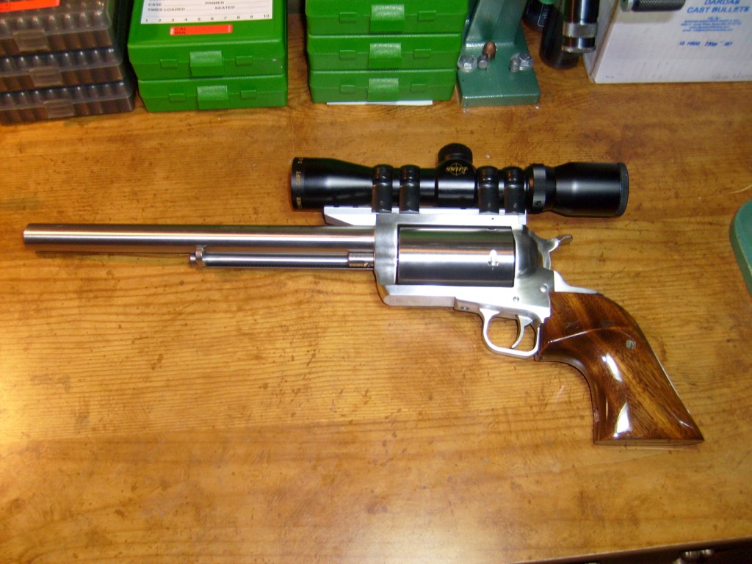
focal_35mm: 35
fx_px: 760
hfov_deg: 52.6
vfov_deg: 40.7
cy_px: 282
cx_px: 376
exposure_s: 1/45
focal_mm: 5.8
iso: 100
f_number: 2.8
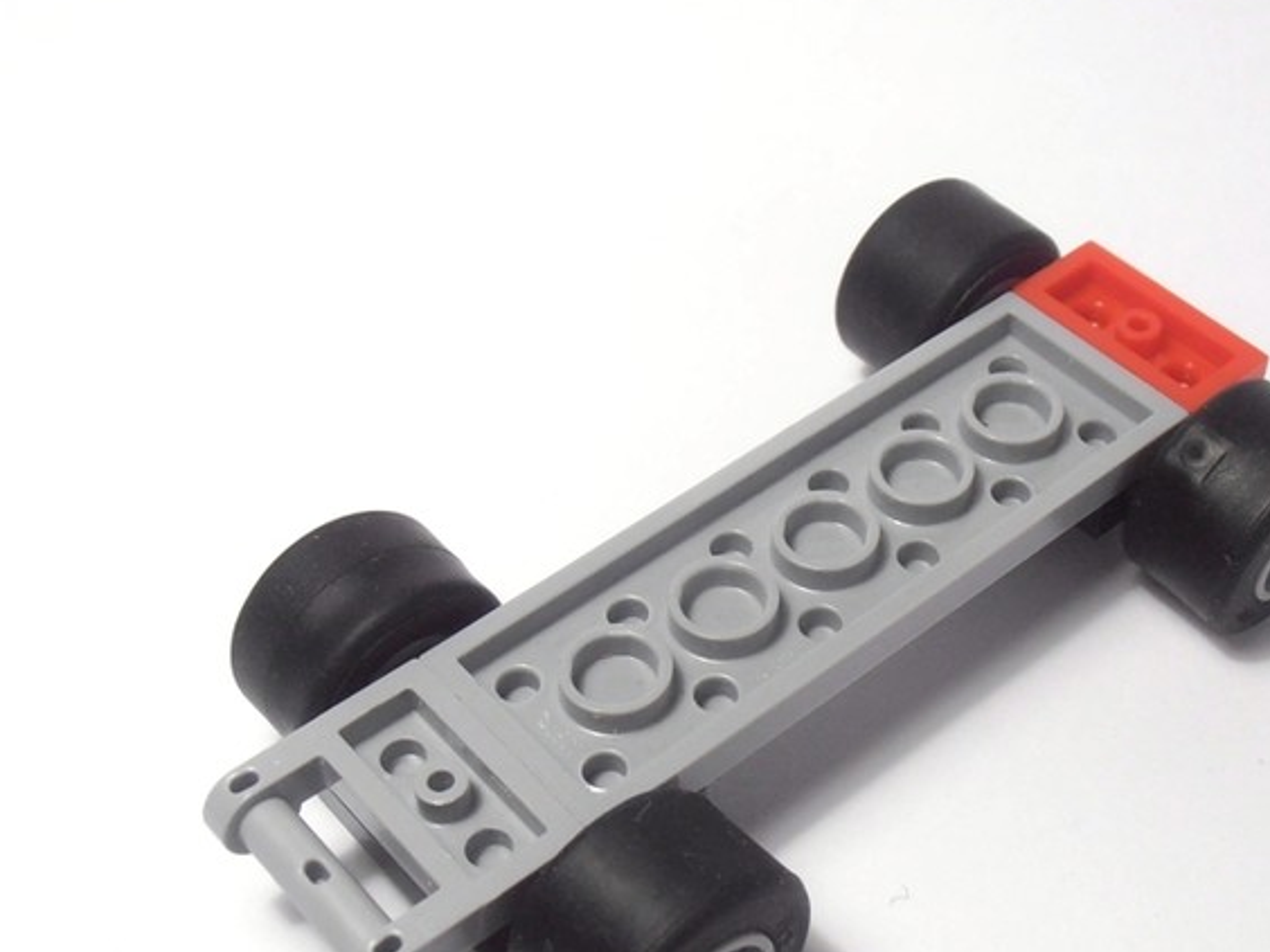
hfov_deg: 32.6
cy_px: 582
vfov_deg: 24.8
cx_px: 779
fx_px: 2165
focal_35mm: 59
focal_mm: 6.61
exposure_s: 1/80
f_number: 3.9
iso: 80
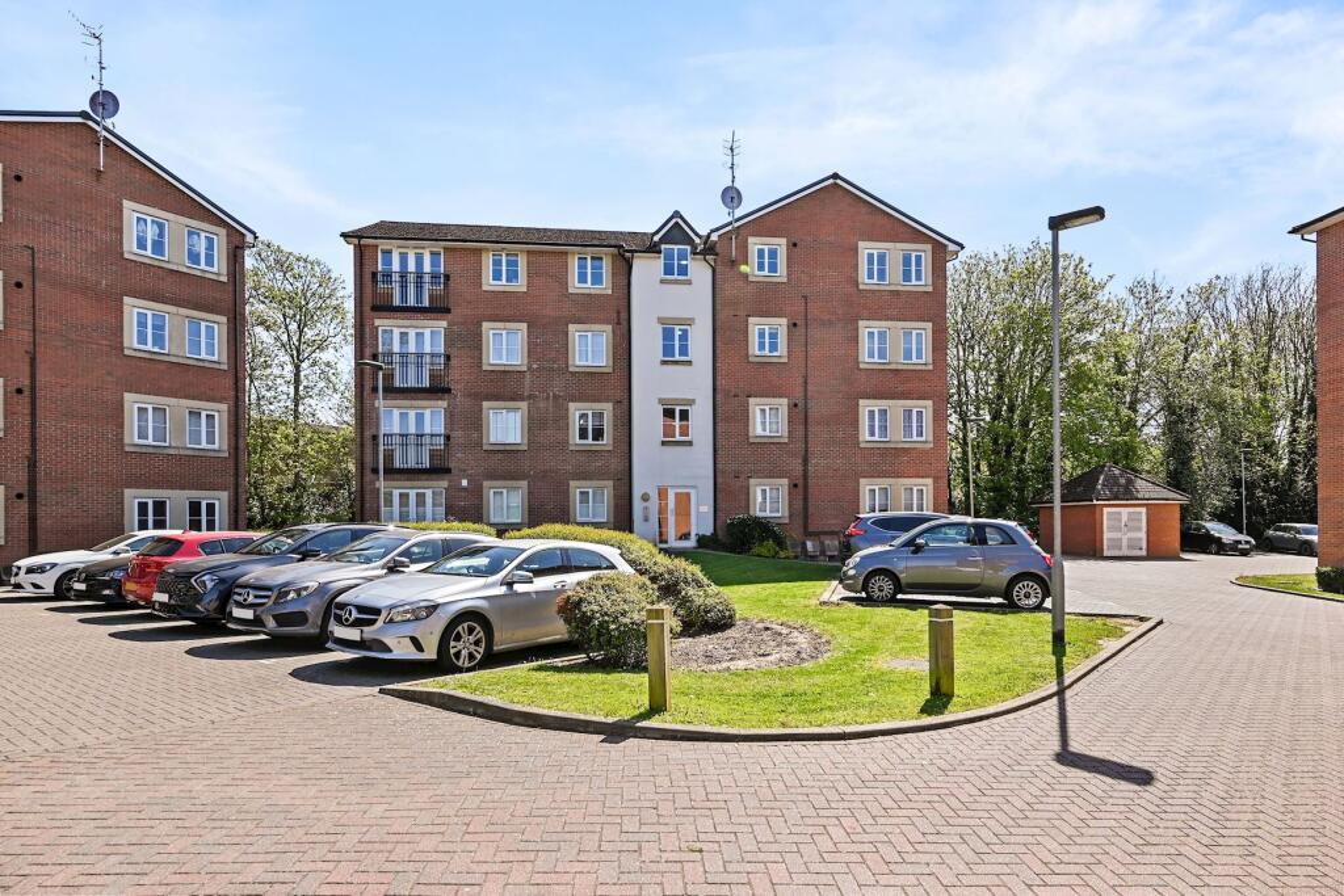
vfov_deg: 67.4
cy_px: 448
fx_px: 672
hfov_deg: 90.0
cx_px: 672
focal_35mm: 18
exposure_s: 1/400
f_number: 8
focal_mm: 18
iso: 250
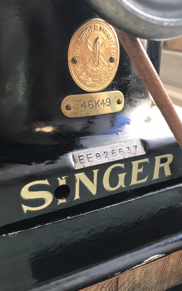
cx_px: 74
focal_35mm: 35
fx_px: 278
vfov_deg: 55.3
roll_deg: +0.0
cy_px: 138
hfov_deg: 36.2
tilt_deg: -22.7
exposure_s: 1/33
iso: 32
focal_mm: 3.99
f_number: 1.8
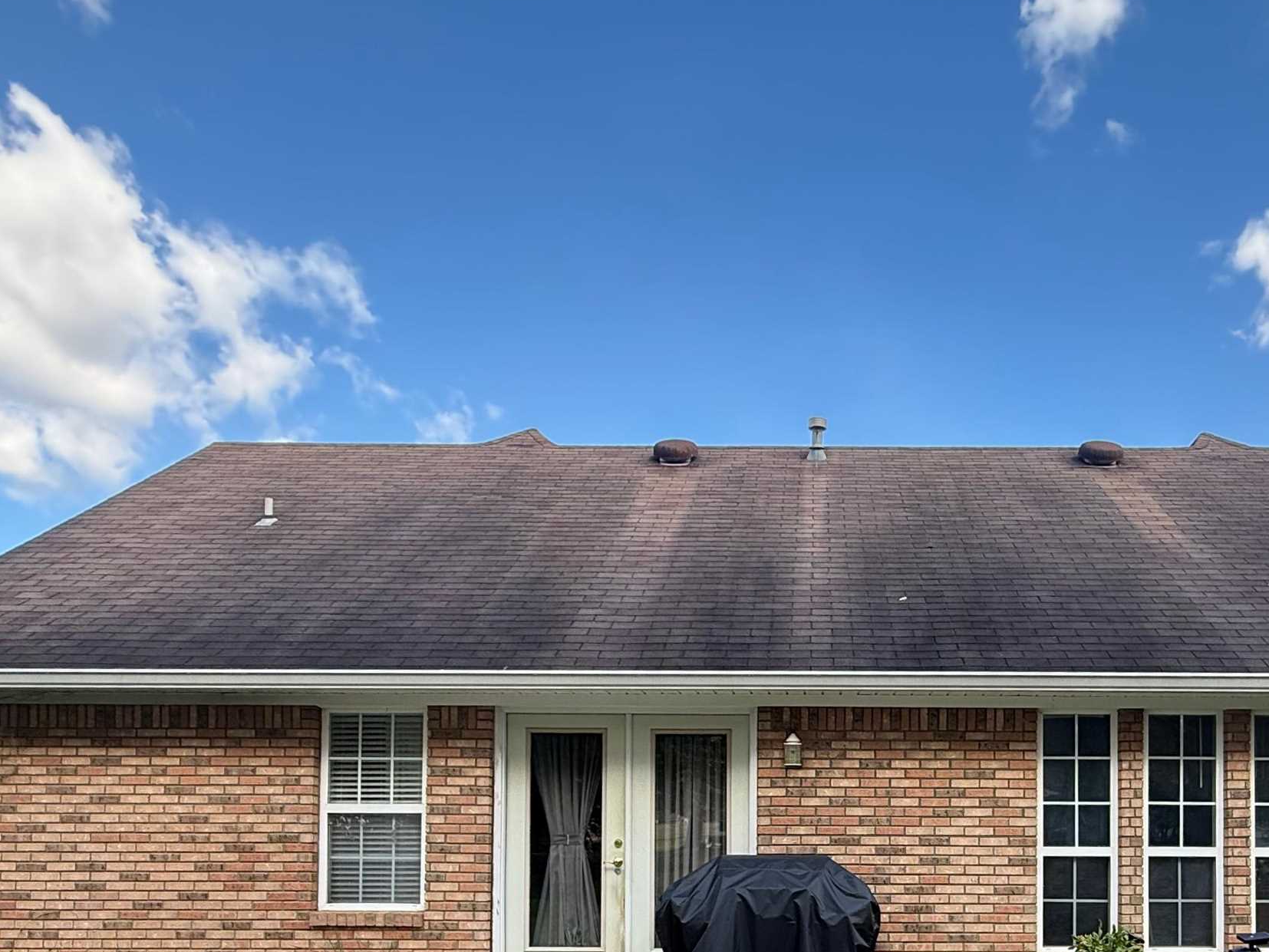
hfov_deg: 65.9
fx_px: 953
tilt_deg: +1.1
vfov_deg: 48.5
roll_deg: -1.5
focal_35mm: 26
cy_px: 822
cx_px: 821
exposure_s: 1/232
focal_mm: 2.22
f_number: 2.2
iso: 64
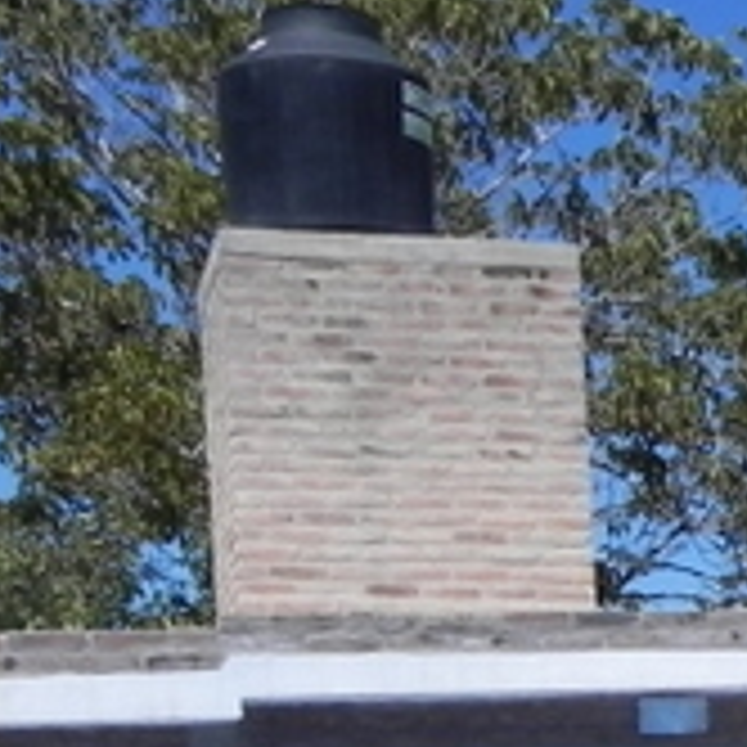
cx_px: 1030
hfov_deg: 14.8
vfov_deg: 14.6
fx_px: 2710
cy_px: 1120
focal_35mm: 111
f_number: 8
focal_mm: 4.6
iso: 160
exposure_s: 1/414
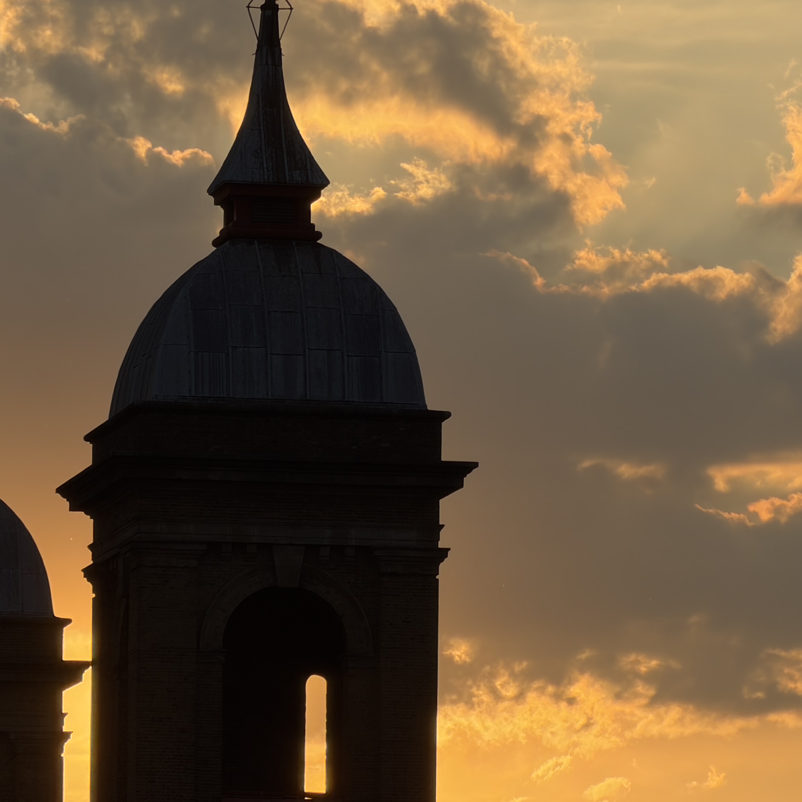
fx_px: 9934
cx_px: 498
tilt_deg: +6.3
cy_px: 386
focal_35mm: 379
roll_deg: -0.5
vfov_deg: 4.6
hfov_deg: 4.6
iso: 16
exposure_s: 1/725
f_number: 2.8
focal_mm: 16.89
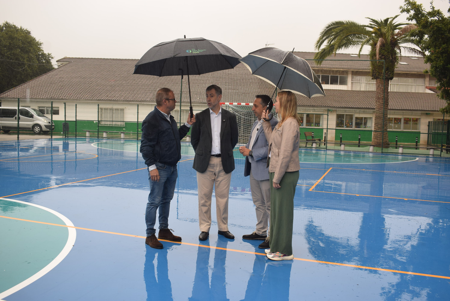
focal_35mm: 36
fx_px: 450
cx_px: 225
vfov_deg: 36.9
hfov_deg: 53.1
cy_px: 150
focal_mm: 24
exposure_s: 1/125
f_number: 5.6
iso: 400
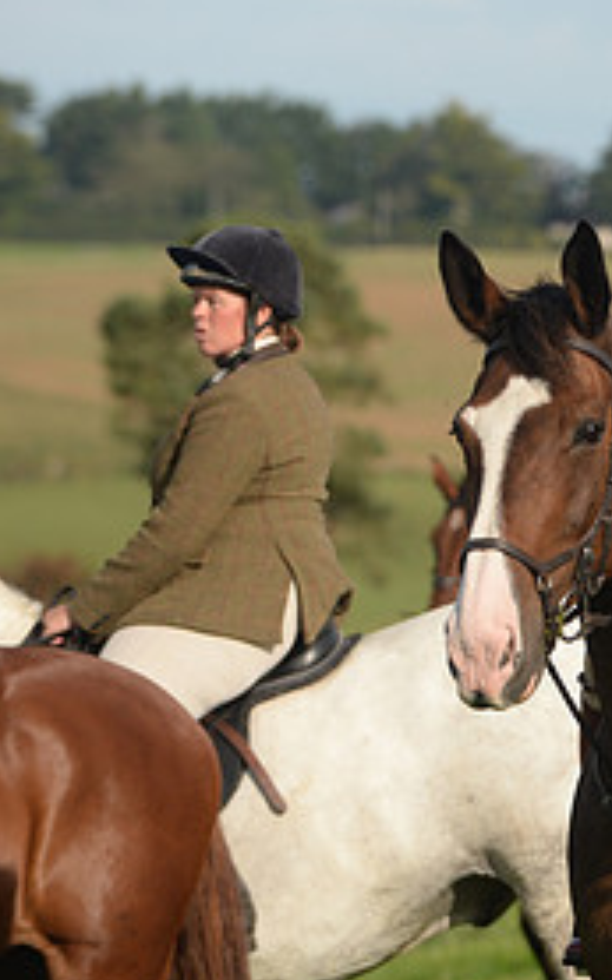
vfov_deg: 4.9
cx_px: 966
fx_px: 11374
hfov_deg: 3.1
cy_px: 382
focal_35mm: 426
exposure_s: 1/1250
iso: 320
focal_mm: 200
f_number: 5
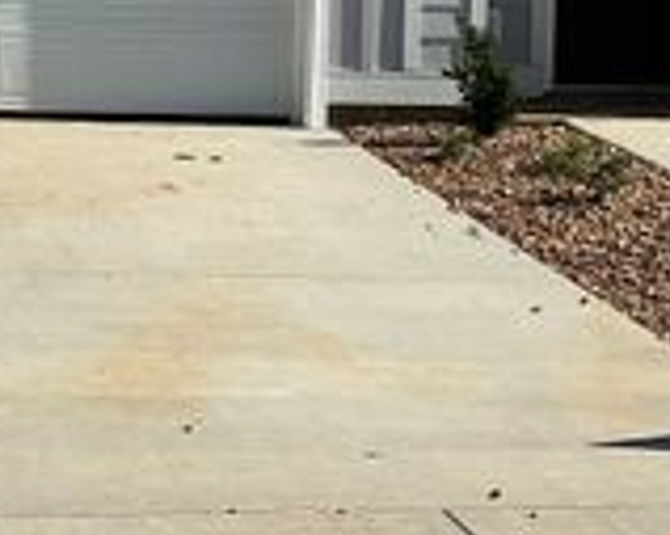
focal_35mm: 119
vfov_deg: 12.8
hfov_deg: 15.7
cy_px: 53
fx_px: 2358
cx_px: -88
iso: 25
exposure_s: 1/2667
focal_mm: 3
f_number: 1.8
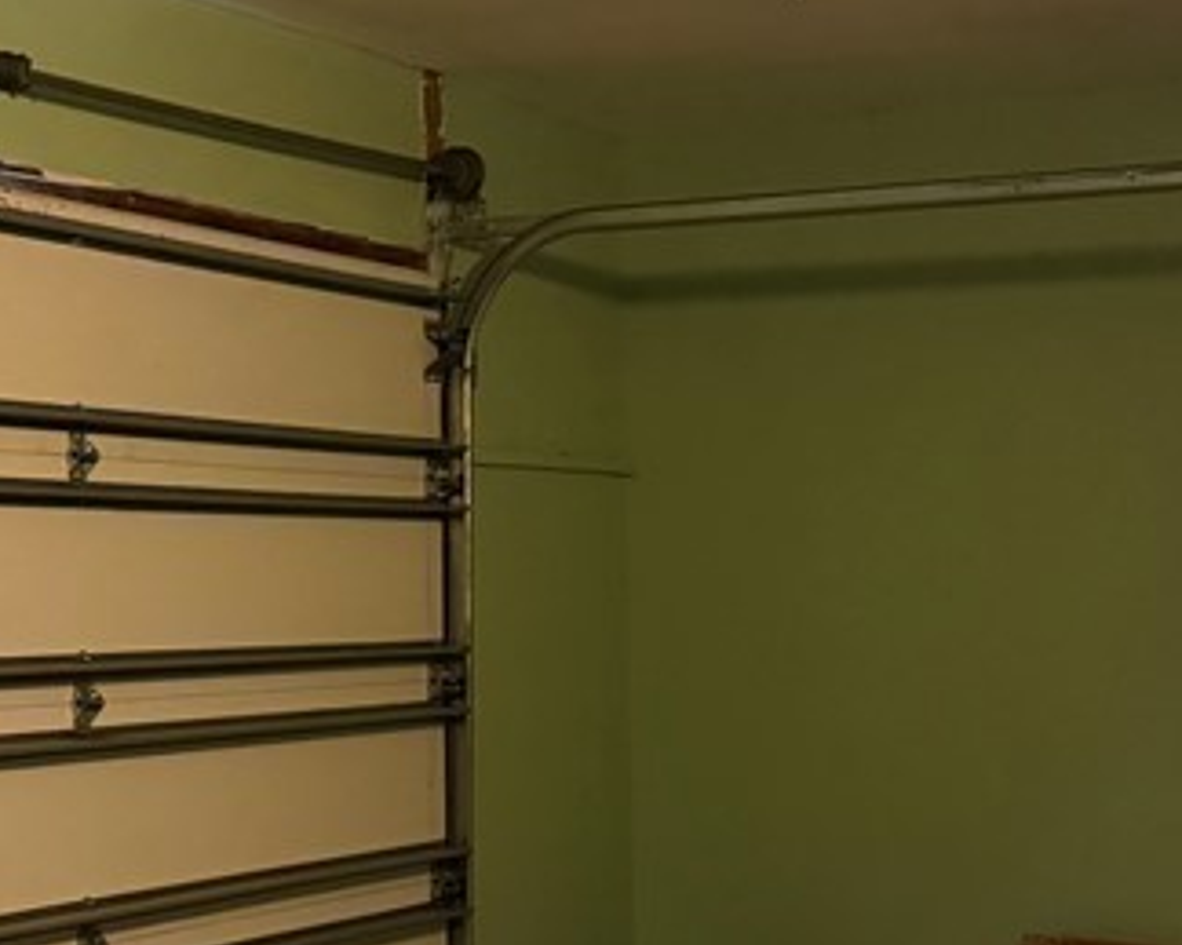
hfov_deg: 25.7
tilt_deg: -4.2
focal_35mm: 74
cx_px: 690
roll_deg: +0.0
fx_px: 2588
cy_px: 690
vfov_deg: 20.6
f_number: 1.78
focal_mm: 6.76
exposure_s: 1/30
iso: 1000
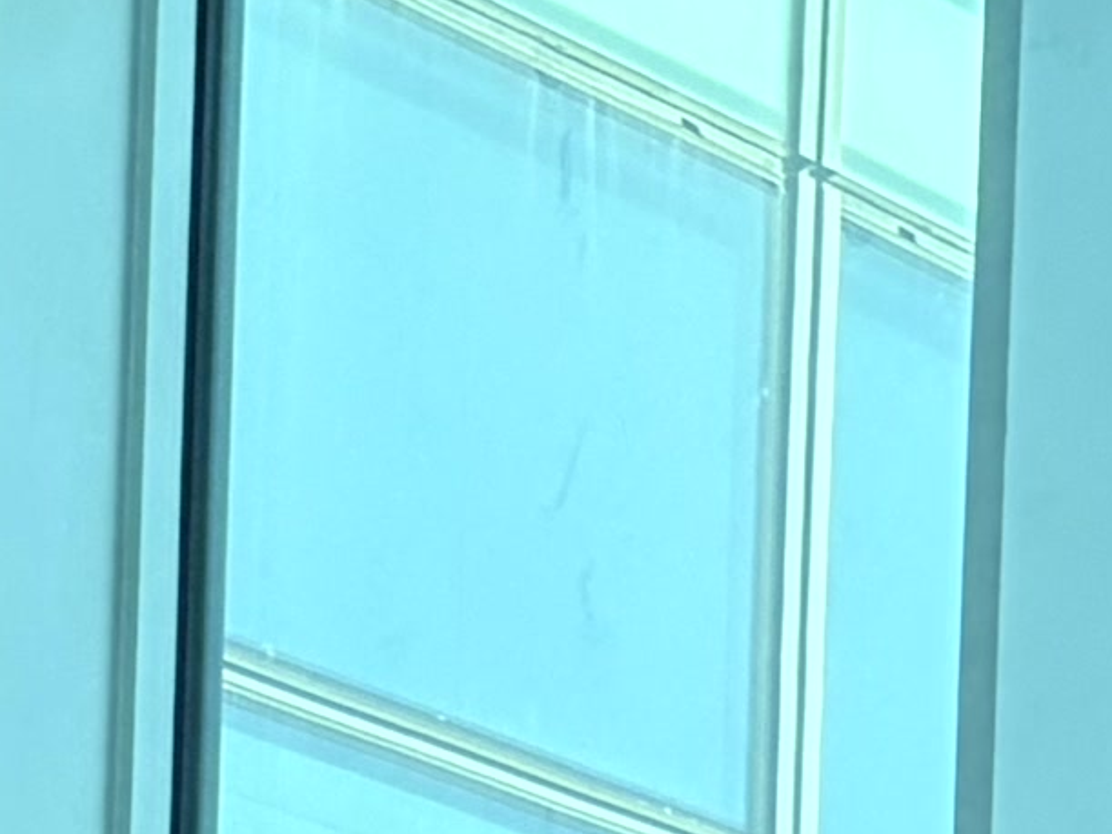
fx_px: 5717
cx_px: -1160
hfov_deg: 10.2
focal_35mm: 178
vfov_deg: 7.4
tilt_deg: +4.8
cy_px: 2413
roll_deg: -2.6
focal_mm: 5.96
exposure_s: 1/581
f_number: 1.6
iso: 50
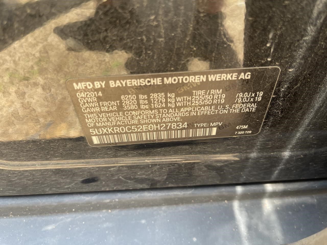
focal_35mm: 25
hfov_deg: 69.4
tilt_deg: -39.5
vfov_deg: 54.9
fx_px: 236
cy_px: 122
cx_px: 164
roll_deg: -1.4
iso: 40
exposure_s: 1/121
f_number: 1.6
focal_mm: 5.1
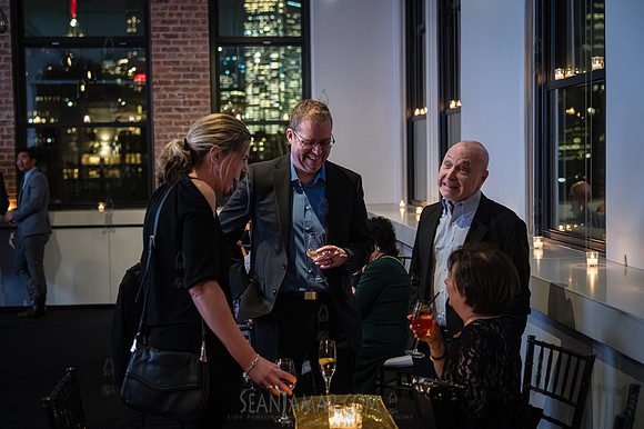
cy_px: 214
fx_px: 858
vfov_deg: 28.0
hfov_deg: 41.1
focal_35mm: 48
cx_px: 322
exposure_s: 1/250
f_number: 2.8
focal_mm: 48
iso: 12800
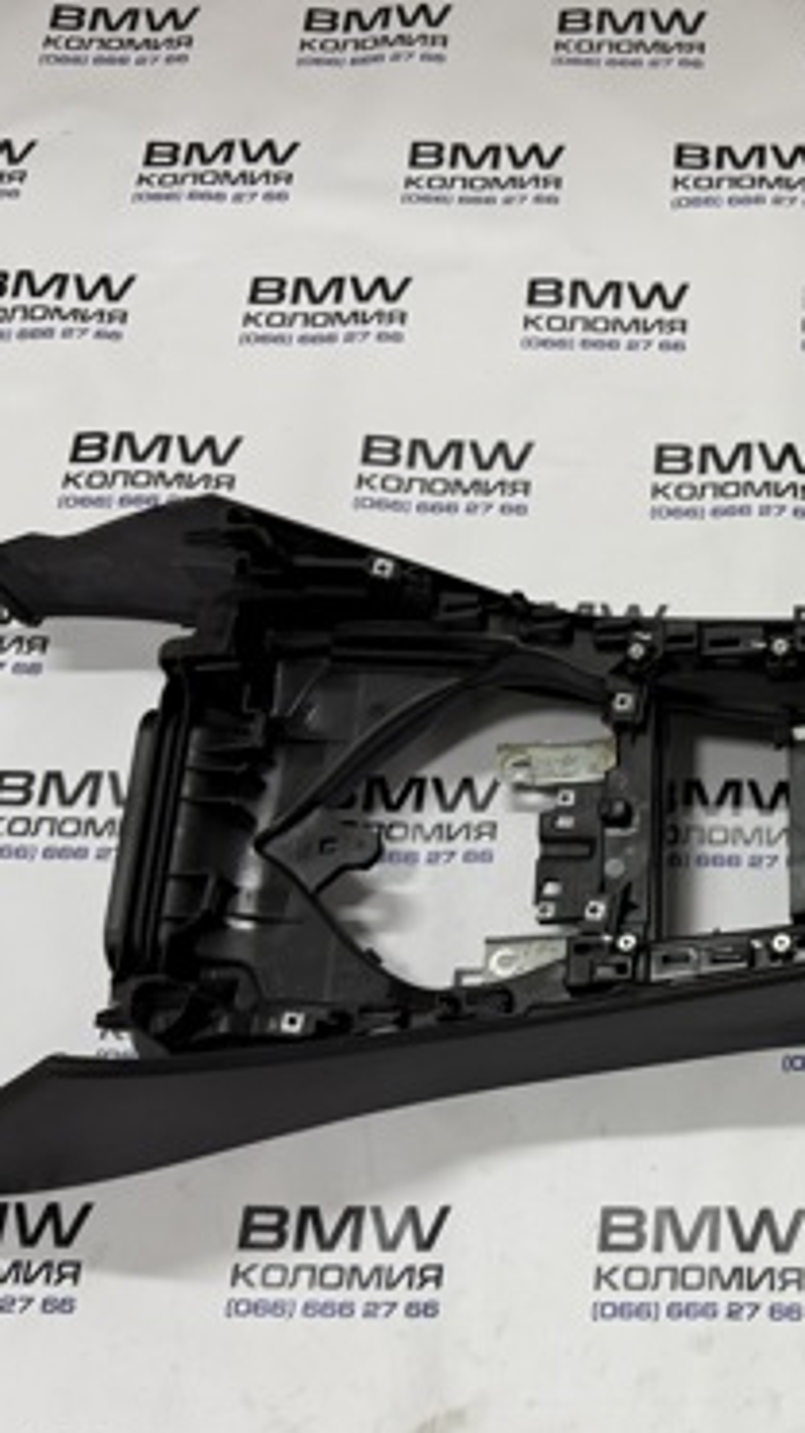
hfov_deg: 24.7
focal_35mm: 45
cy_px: 832
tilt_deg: -64.1
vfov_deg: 45.3
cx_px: 878
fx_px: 1709
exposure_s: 1/50
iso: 160
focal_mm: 6.76
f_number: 1.78
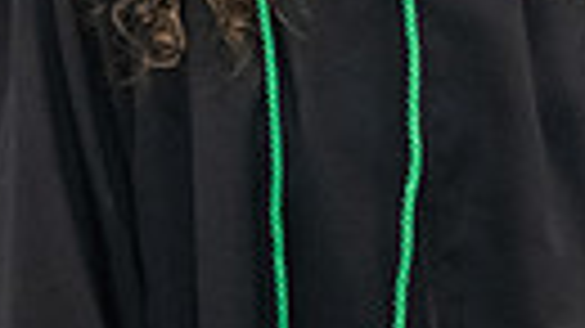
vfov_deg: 2.2
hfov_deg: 3.8
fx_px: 8714
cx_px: 549
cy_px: -276
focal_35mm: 562
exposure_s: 1/200
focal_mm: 120
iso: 3200
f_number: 3.2
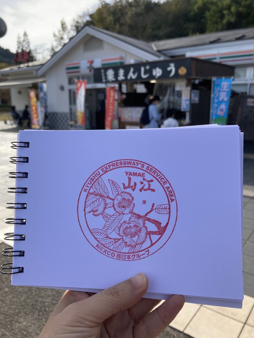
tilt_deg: -11.4
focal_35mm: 28
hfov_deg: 49.7
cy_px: 169
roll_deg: -0.9
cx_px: 127
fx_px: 274
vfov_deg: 63.4
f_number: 1.8
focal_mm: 3.99
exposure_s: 1/941
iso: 20
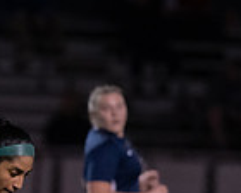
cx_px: -76
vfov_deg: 1.4
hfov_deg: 1.7
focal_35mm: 1115
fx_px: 7953
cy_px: 222
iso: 4000
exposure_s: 1/1000
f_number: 2.8
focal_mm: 200
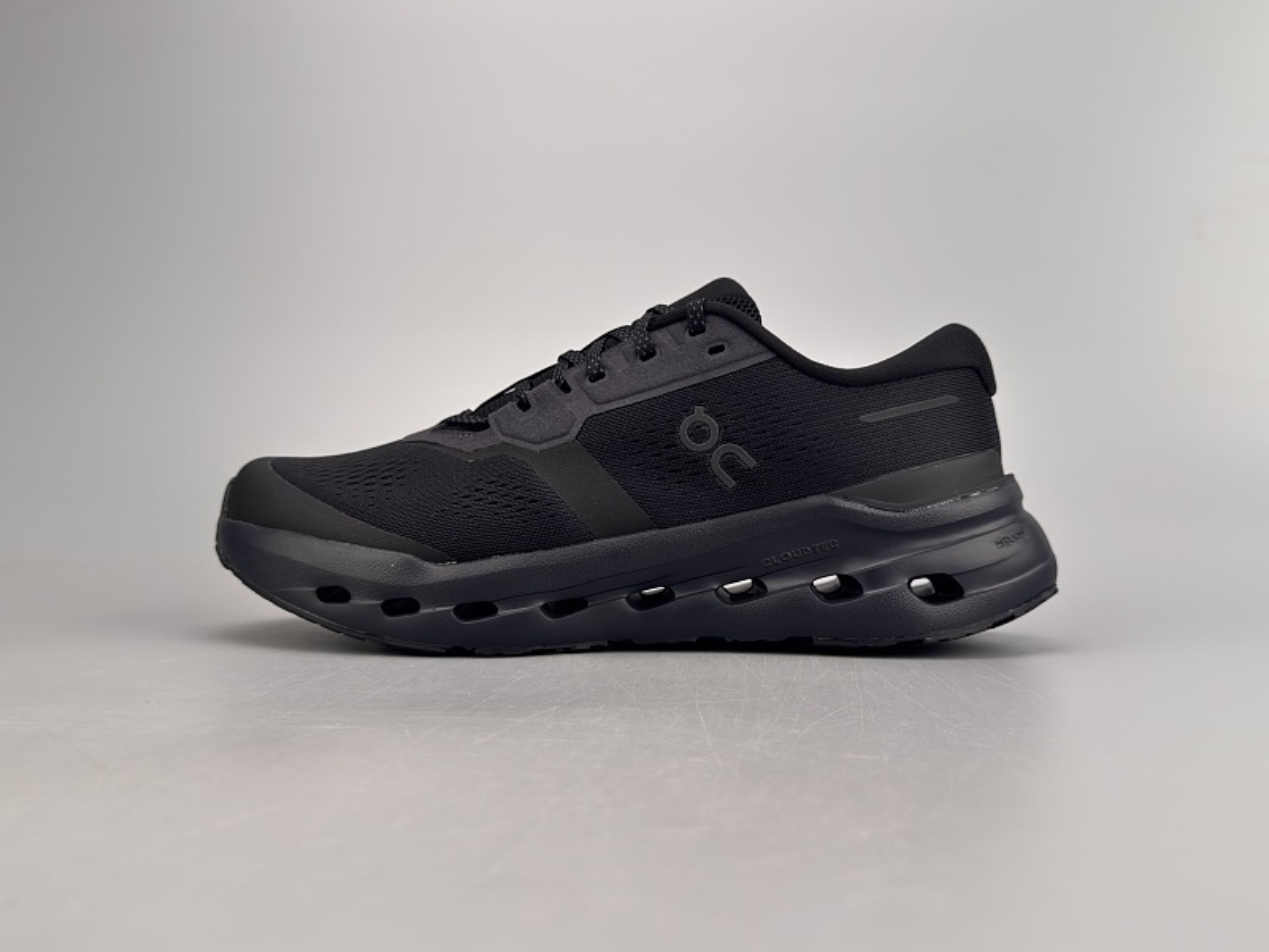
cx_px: 634
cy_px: 476
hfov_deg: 52.6
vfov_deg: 40.7
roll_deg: +0.4
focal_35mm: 35
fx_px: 1283
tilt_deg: -0.7
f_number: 1.78
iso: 100
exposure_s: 1/455
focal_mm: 6.76
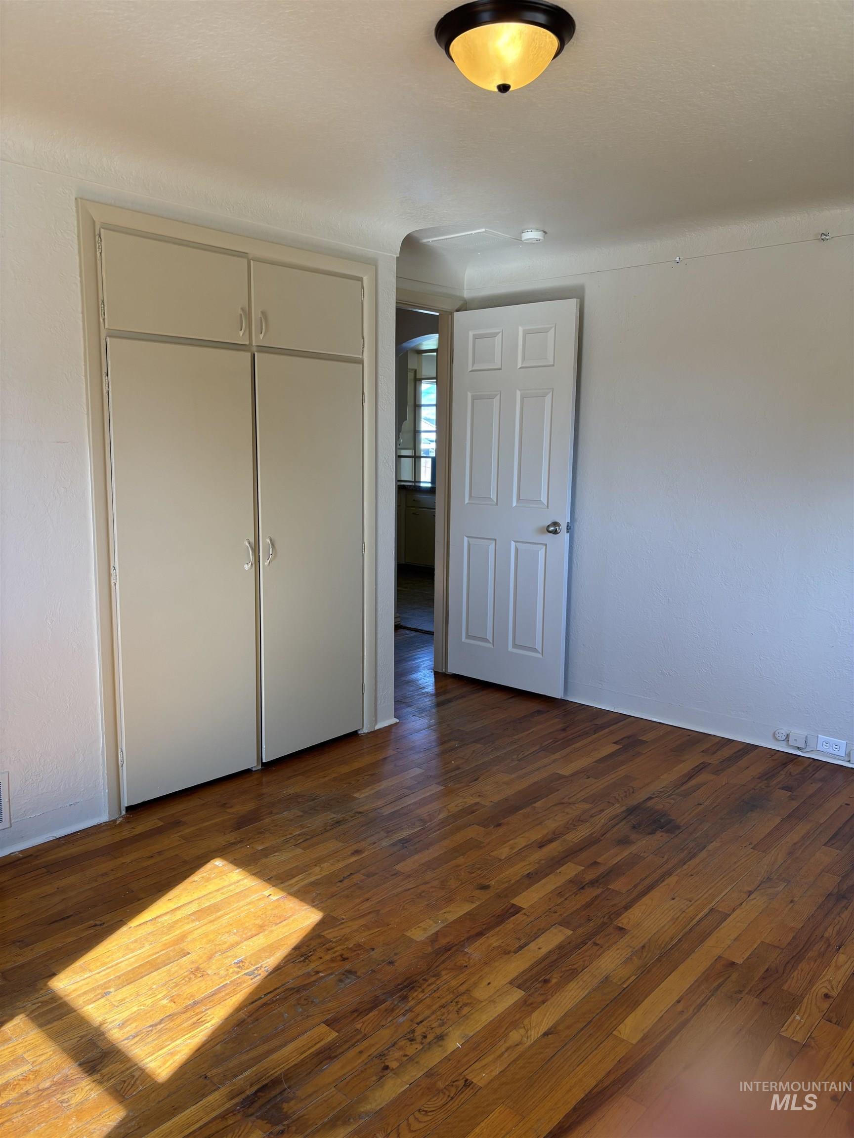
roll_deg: -0.6
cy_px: 569
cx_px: 427
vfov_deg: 67.3
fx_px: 855
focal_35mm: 26
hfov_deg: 53.1
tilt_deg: -8.5
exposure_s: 1/120
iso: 64
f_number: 1.6
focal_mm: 5.96
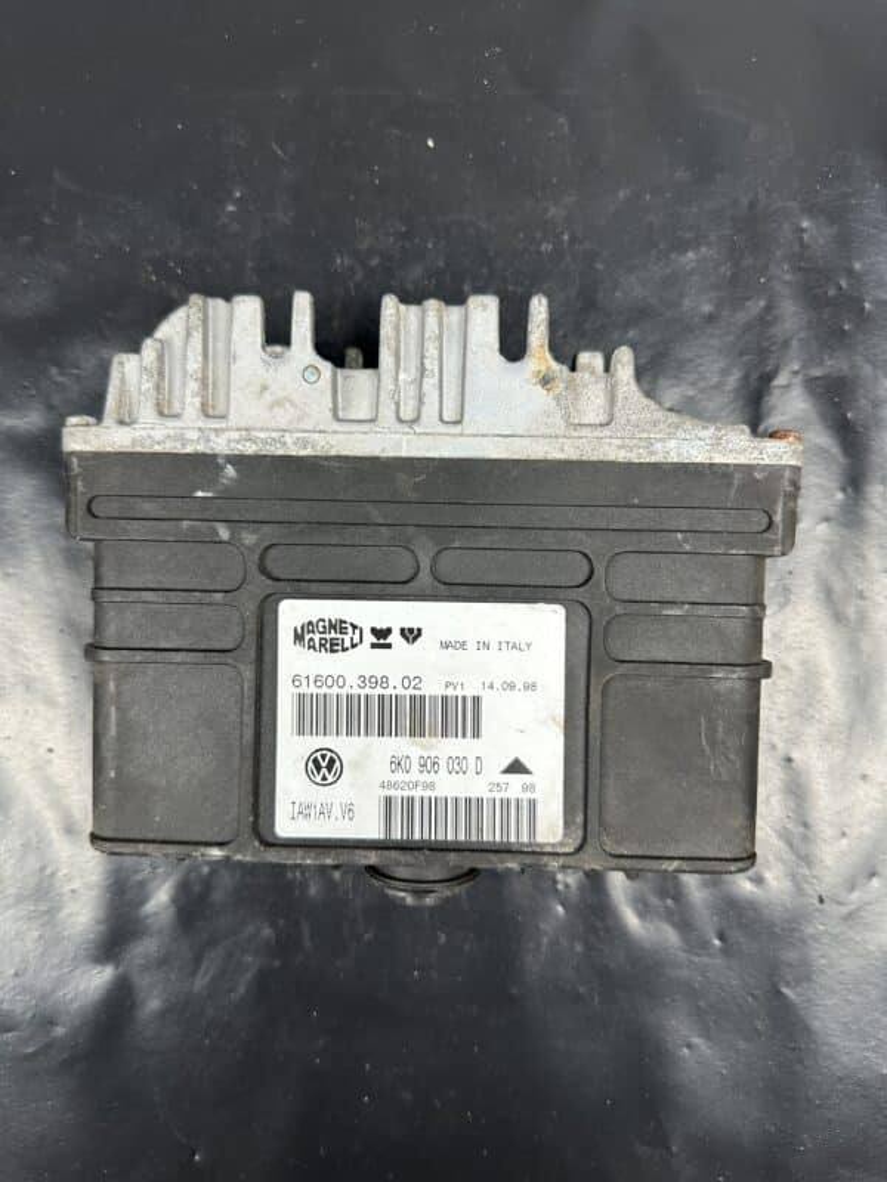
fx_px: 820
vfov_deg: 71.6
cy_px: 591
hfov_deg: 56.8
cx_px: 444
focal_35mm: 24
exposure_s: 1/100
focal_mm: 6.86
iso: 160
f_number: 1.78
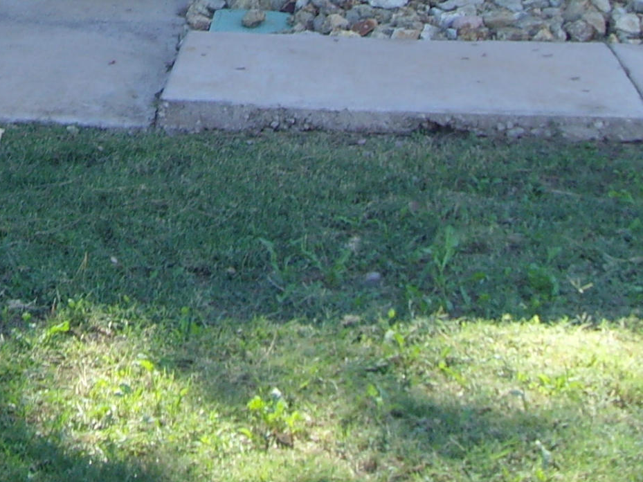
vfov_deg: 12.7
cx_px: -34
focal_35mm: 112
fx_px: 2080
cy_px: -188
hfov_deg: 17.1
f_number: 3.5
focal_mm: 6.6
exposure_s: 1/125
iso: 80
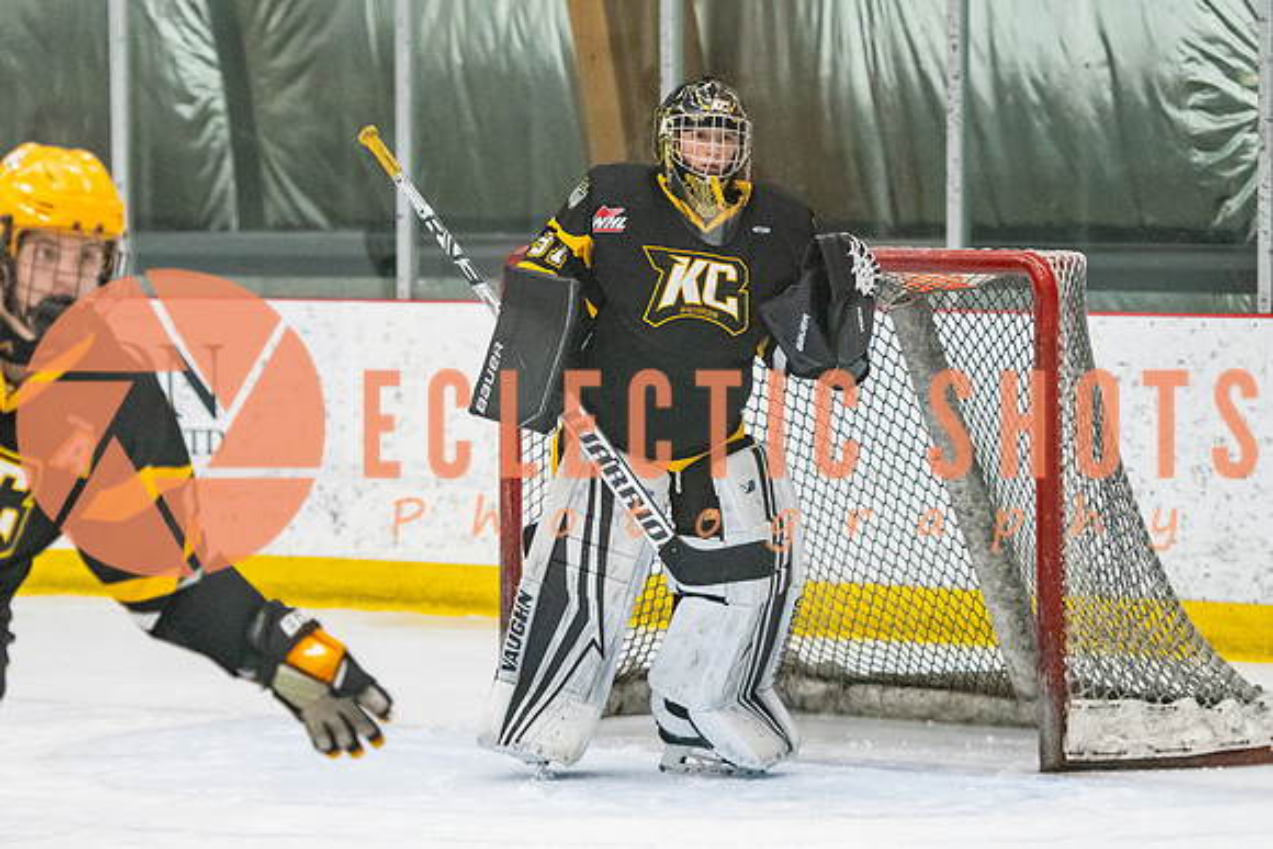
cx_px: 632
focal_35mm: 214
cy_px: 394
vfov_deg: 6.4
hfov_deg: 9.6
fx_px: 7579
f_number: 2.8
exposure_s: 1/800
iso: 4000
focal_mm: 116
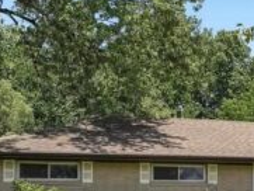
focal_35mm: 94
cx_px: 302
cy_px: 202
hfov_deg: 19.7
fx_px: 690
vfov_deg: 15.4
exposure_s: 1/640
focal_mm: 23
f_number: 8
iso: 400
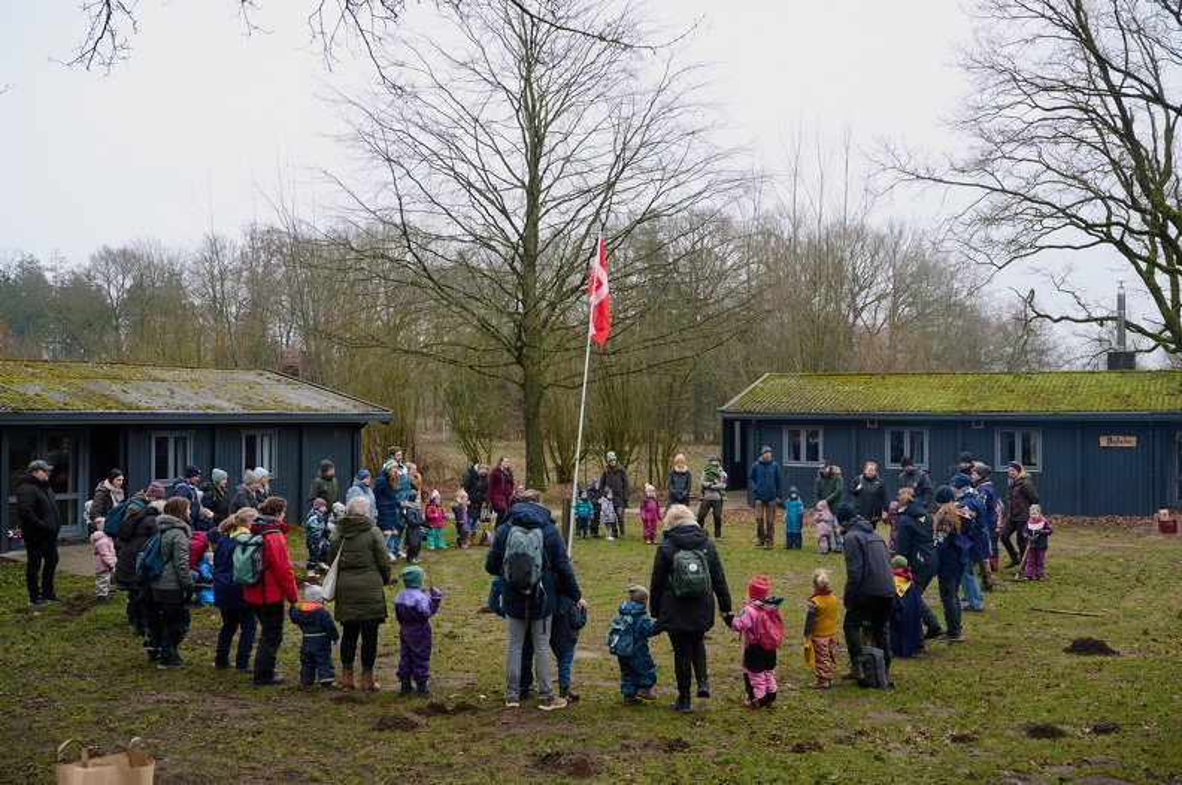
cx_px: 591
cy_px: 392
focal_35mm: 38
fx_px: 1246
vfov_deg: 35.0
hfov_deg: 50.7
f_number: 7.1
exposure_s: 1/80
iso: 560
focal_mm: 38
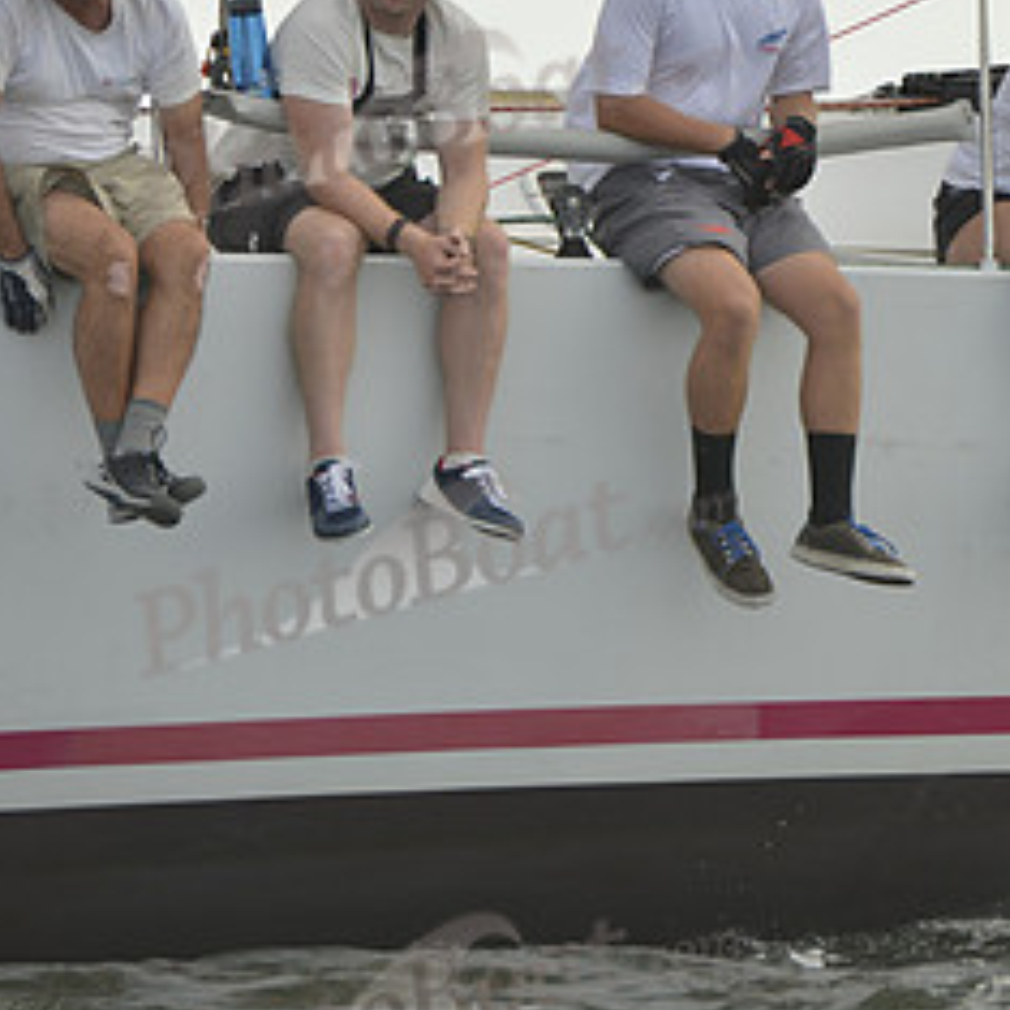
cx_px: 967
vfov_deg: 4.2
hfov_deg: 4.2
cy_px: 282
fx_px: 13864
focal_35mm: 420
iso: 200
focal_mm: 200
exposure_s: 1/1000
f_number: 6.3
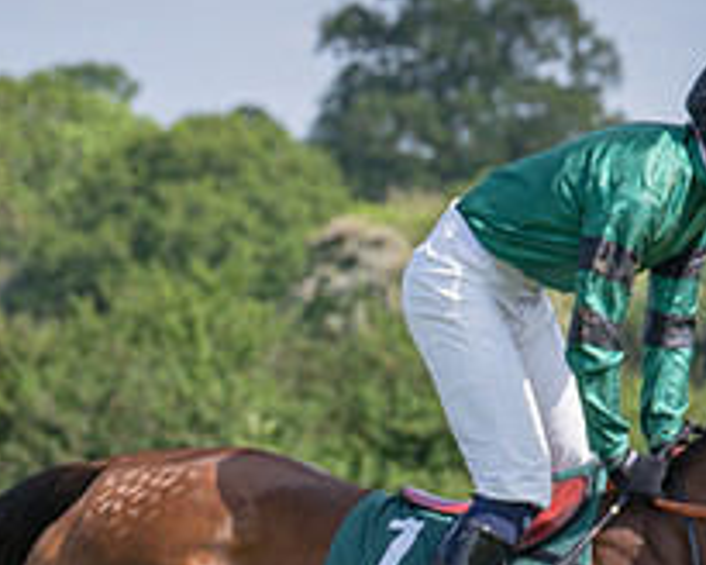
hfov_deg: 5.0
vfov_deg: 4.0
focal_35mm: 383
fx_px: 8003
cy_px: 604
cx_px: 181
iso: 200
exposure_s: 1/1600
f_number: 4
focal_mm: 81
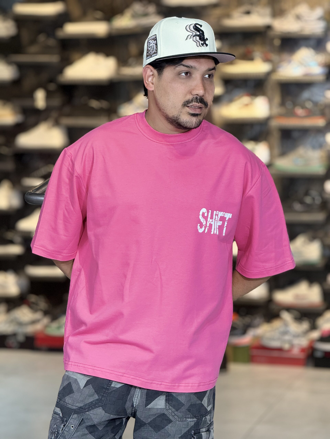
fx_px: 1525
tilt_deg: -6.0
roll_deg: +0.3
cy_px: 220
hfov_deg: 12.3
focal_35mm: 120
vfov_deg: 16.4
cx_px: 165
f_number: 2.8
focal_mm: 15.66
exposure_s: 1/100
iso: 160
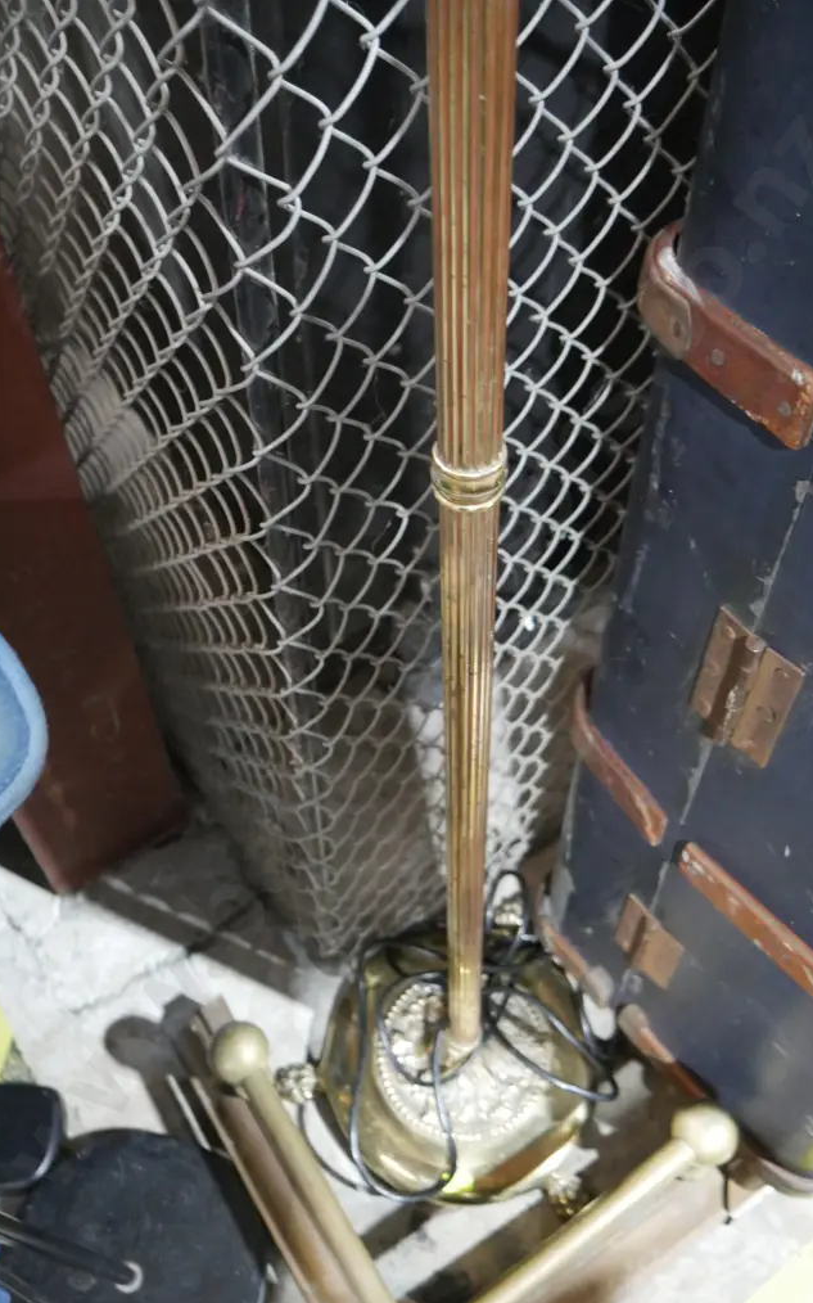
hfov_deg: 41.8
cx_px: 426
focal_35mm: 30
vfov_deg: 62.9
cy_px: 657
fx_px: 1064
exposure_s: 1/40
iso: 3200
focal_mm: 14
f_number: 3.5
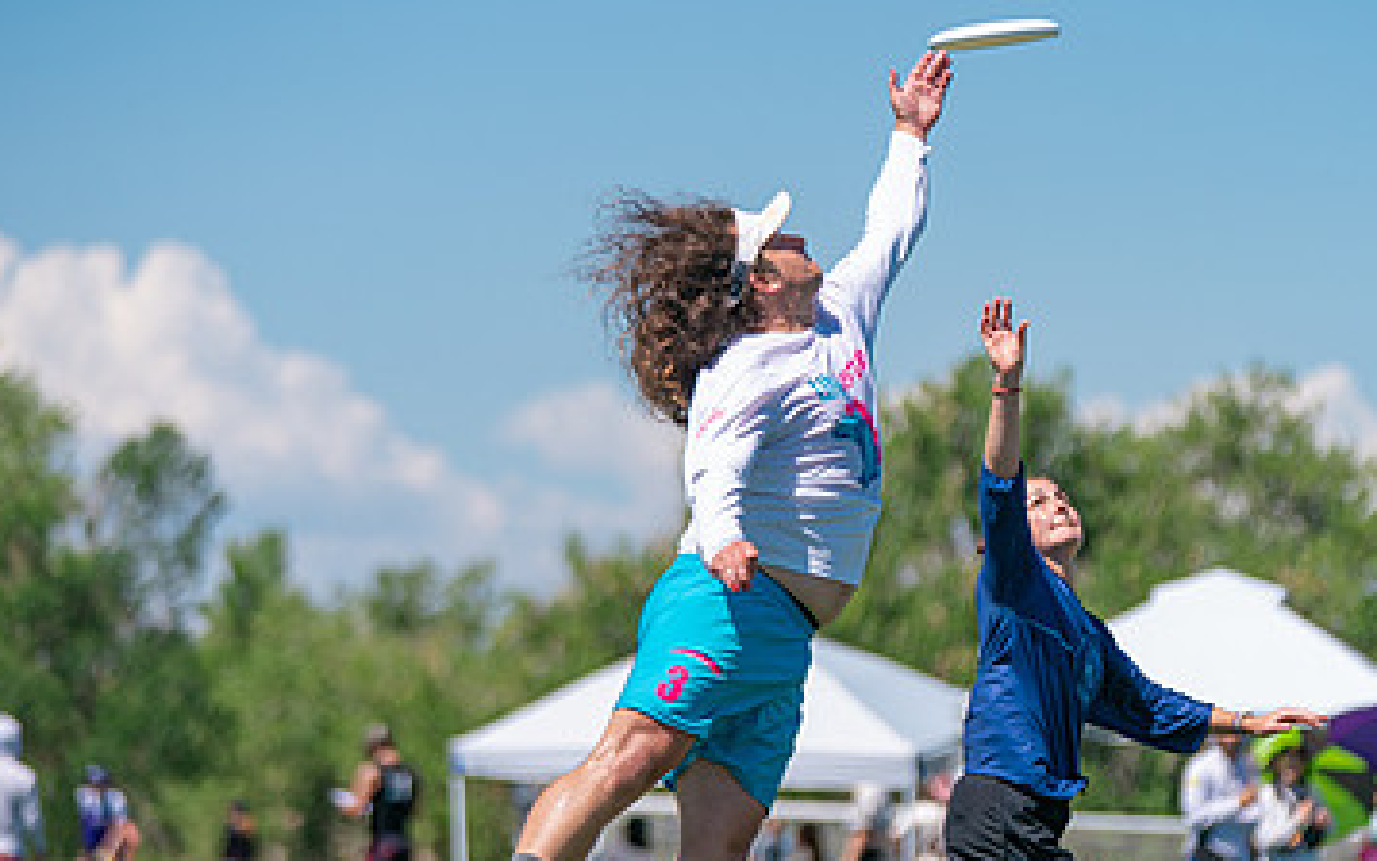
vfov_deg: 6.2
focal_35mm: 213
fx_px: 7996
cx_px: 904
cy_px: 490
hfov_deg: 9.8
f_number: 2.8
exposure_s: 1/4000
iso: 200
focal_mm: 129
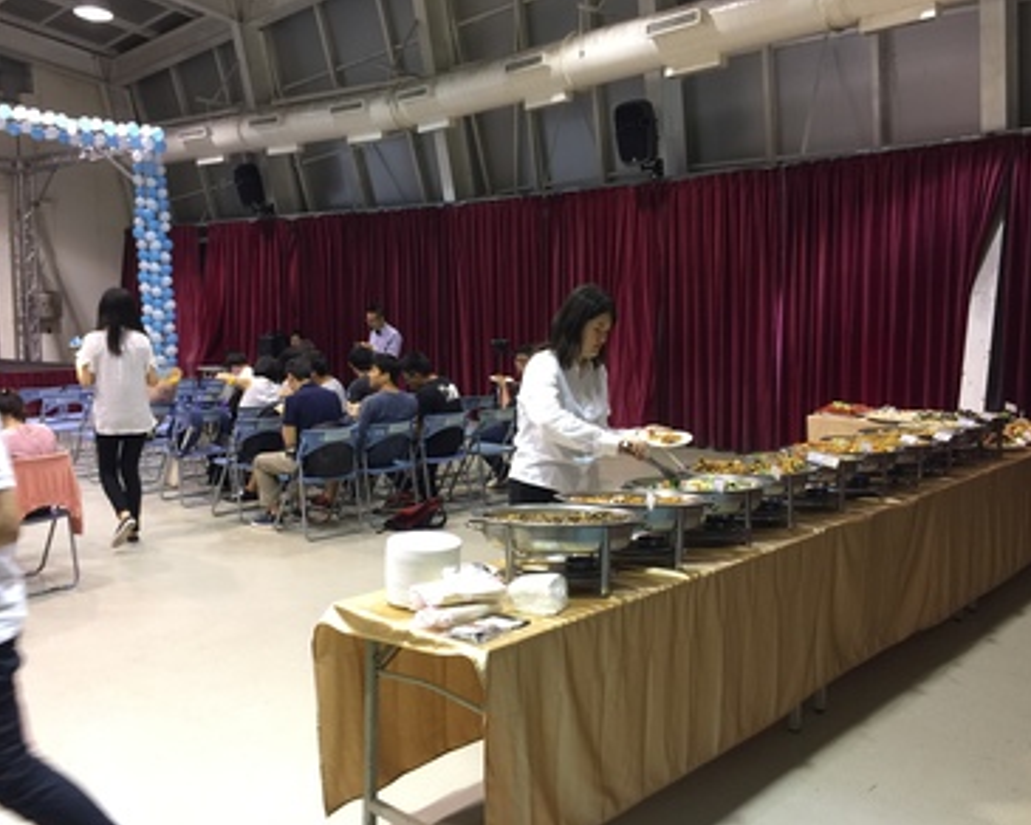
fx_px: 946
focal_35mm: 31
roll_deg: -0.6
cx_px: 494
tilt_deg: -6.9
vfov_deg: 47.1
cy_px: 418
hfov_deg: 57.2
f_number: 2.2
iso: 64
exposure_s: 1/15
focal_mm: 4.15
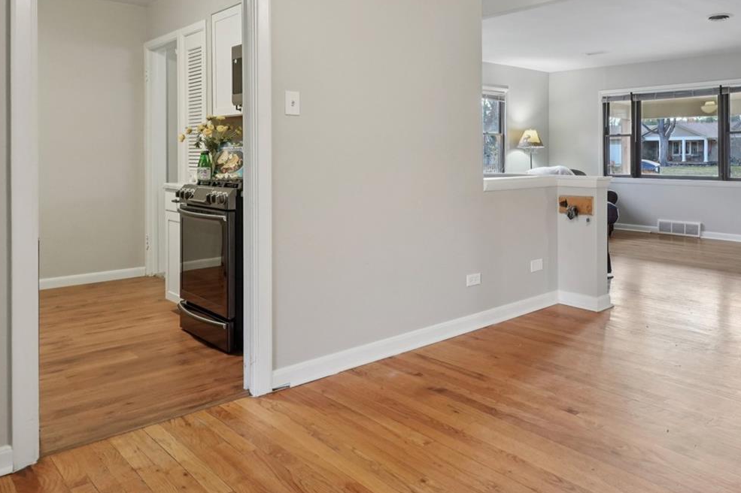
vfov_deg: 47.4
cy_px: 165
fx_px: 552
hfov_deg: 63.8
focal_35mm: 27
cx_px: 555
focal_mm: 11
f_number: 8
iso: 800
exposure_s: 1/20
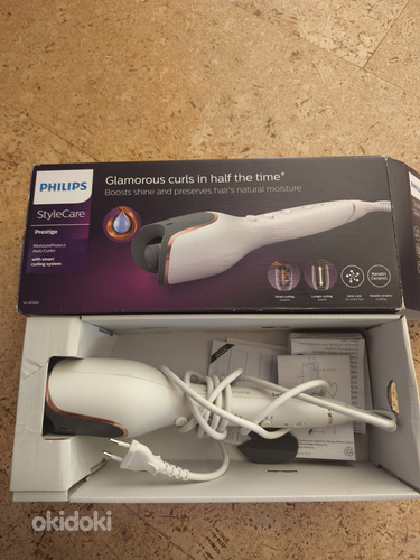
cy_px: 280
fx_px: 372
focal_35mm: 23
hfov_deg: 58.9
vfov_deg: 73.9
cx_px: 210
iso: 1250
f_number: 1.6
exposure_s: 1/27.8
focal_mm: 6.57
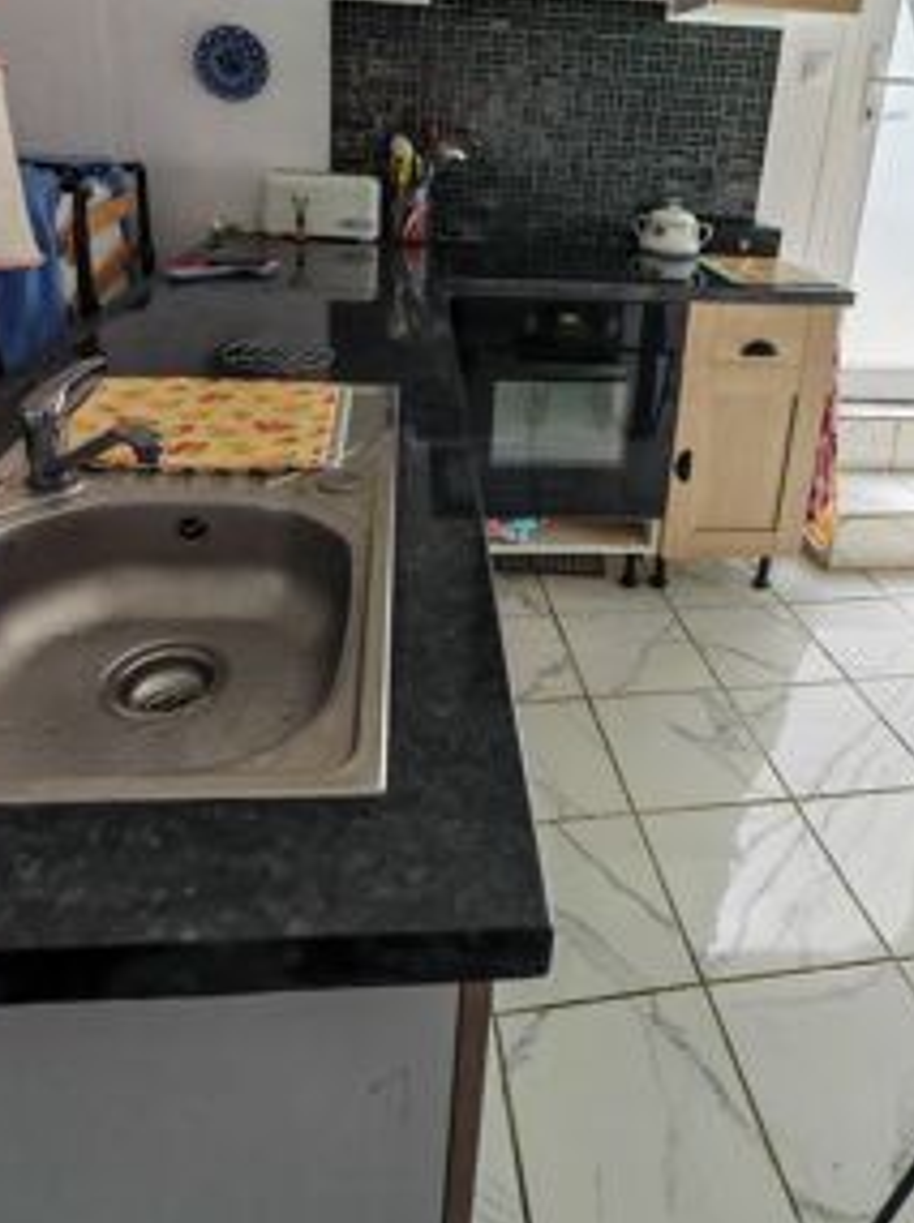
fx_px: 847
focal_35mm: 24
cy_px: 363
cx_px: 489
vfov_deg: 68.6
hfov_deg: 56.7
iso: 50
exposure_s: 1/220
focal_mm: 1.96
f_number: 2.2
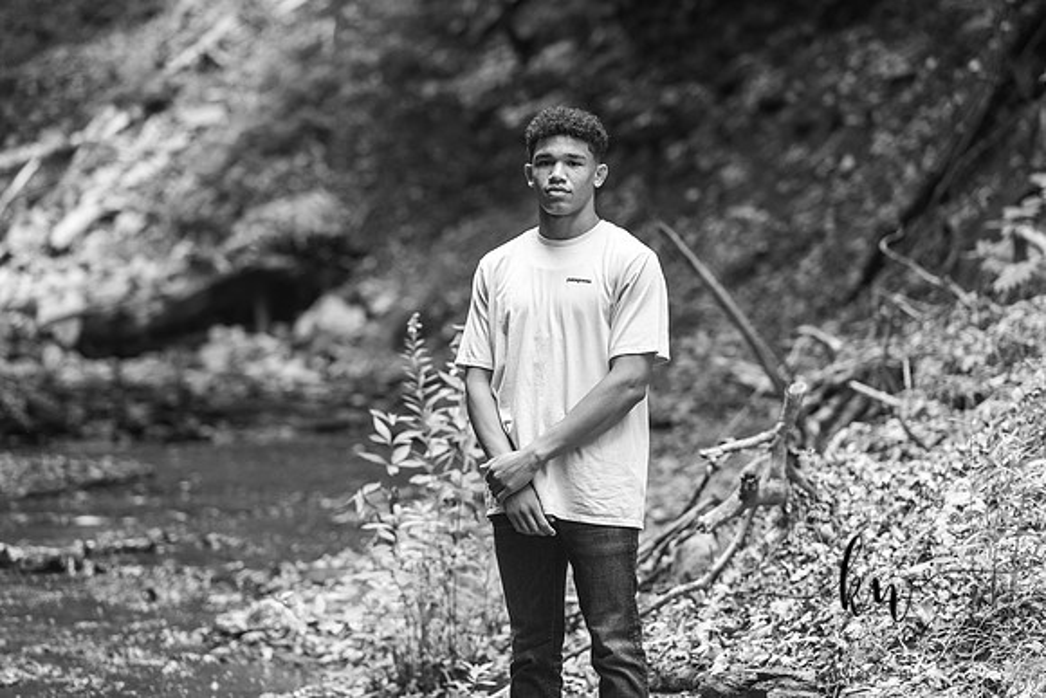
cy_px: 349
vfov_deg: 8.1
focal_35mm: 170
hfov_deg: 12.1
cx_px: 523
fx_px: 4940
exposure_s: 1/250
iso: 500
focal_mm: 170
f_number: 3.5
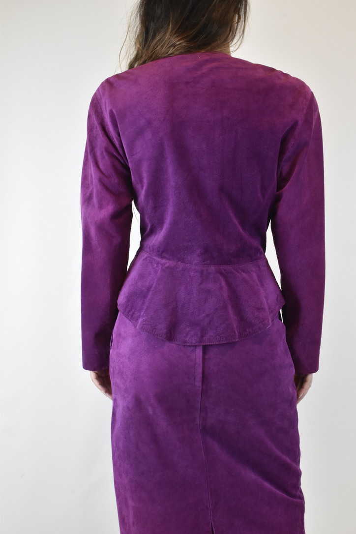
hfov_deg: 26.5
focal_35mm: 51
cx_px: 178
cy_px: 267
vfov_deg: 38.9
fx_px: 756
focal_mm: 34
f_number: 16
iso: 1600
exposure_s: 1/25
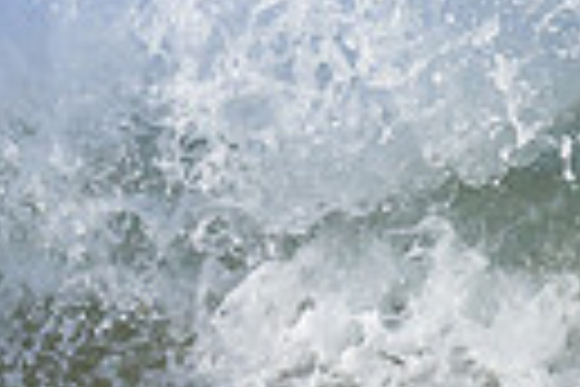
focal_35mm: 4923
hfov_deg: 0.4
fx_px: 79309
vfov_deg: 0.3
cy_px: -327
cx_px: -813
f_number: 6.3
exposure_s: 1/2000
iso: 320
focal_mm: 800
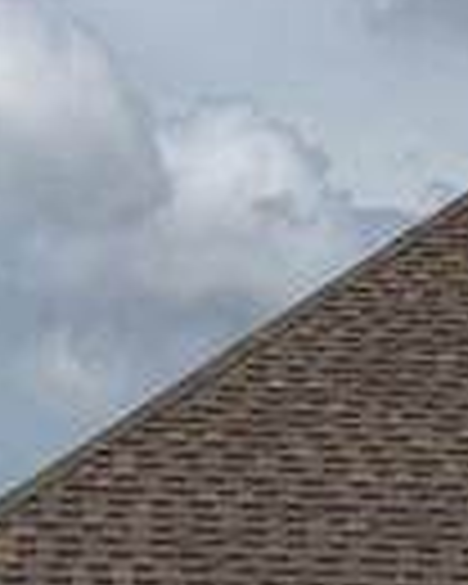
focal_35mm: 184
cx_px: 540
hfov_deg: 8.3
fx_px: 3186
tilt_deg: +4.4
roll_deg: -0.8
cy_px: 801
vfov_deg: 10.2
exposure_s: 1/14286
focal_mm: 6.76
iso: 80
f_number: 1.78
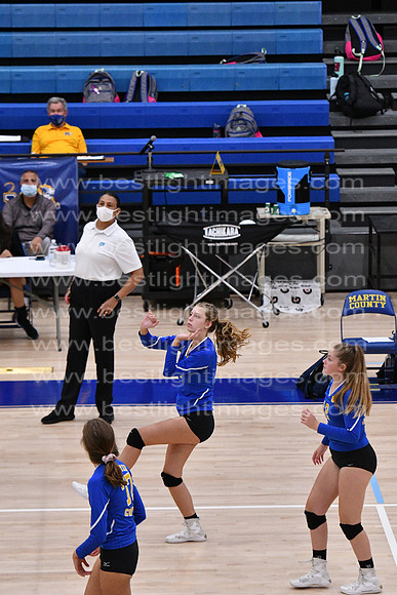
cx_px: 198
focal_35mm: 183
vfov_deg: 11.2
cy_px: 298
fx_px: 3025
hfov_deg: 7.5
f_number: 3.2
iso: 6400
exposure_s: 1/1250
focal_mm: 122
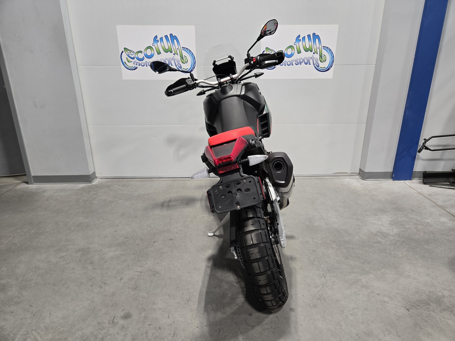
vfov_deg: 58.9
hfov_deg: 73.9
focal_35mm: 23
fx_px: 302
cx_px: 228
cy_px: 170
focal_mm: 5.4
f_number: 1.8
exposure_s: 1/120
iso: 250
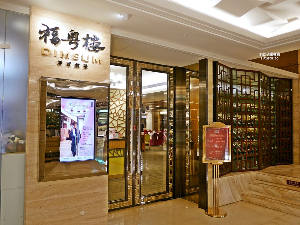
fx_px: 243
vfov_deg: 49.8
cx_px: 150
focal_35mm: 28
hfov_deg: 63.4
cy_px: 112
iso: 500
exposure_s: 1/60
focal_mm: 14
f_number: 2.5
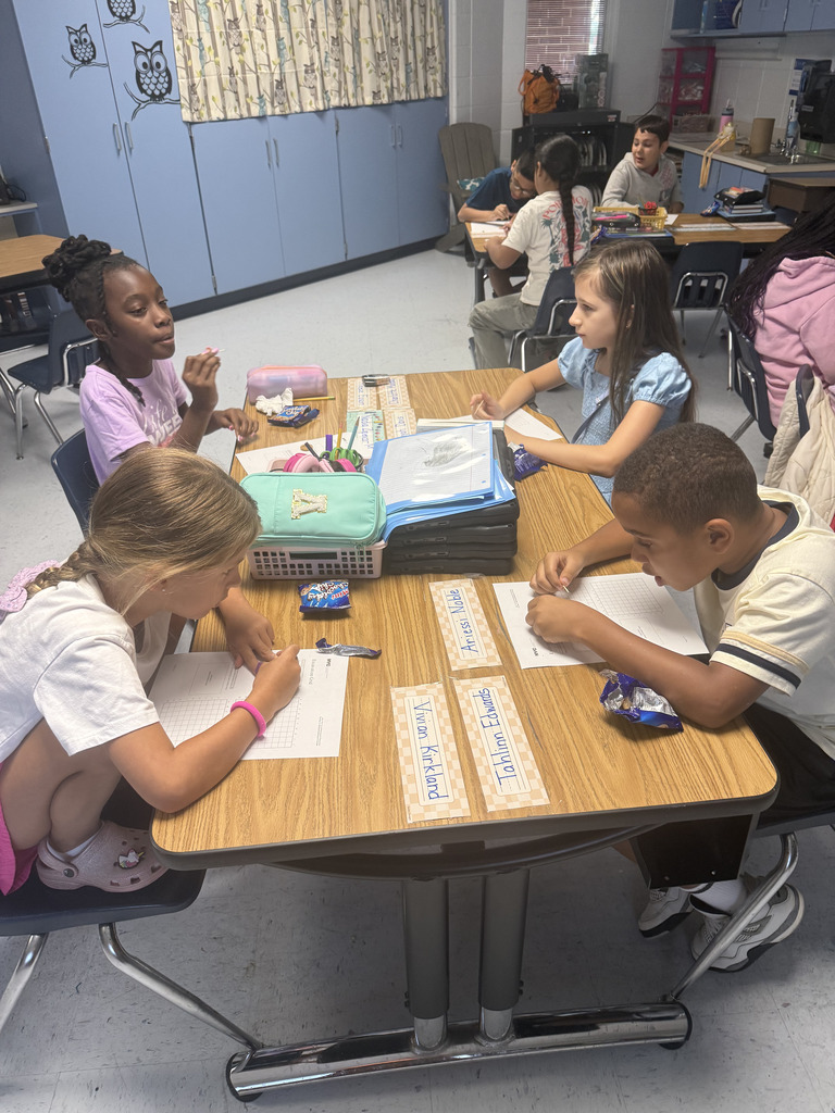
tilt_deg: -33.3
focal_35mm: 24
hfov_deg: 56.8
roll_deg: +2.9
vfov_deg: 71.6
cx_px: 418
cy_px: 556
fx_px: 772
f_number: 1.78
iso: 160
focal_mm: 6.76
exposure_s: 1/60
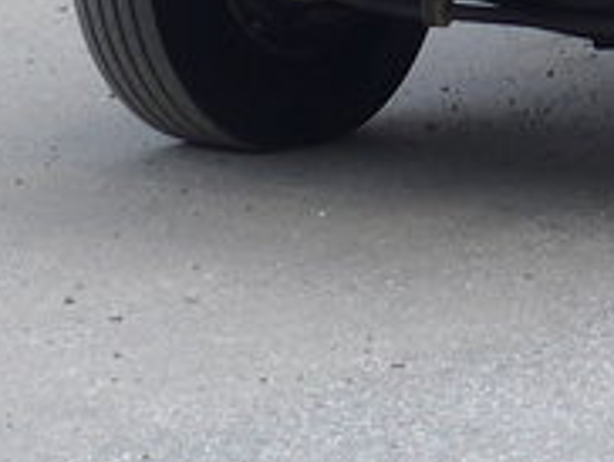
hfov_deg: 10.3
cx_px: 385
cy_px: -911
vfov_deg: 7.0
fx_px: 3392
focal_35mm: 191
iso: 80
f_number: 2.8
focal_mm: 6
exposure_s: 1/400
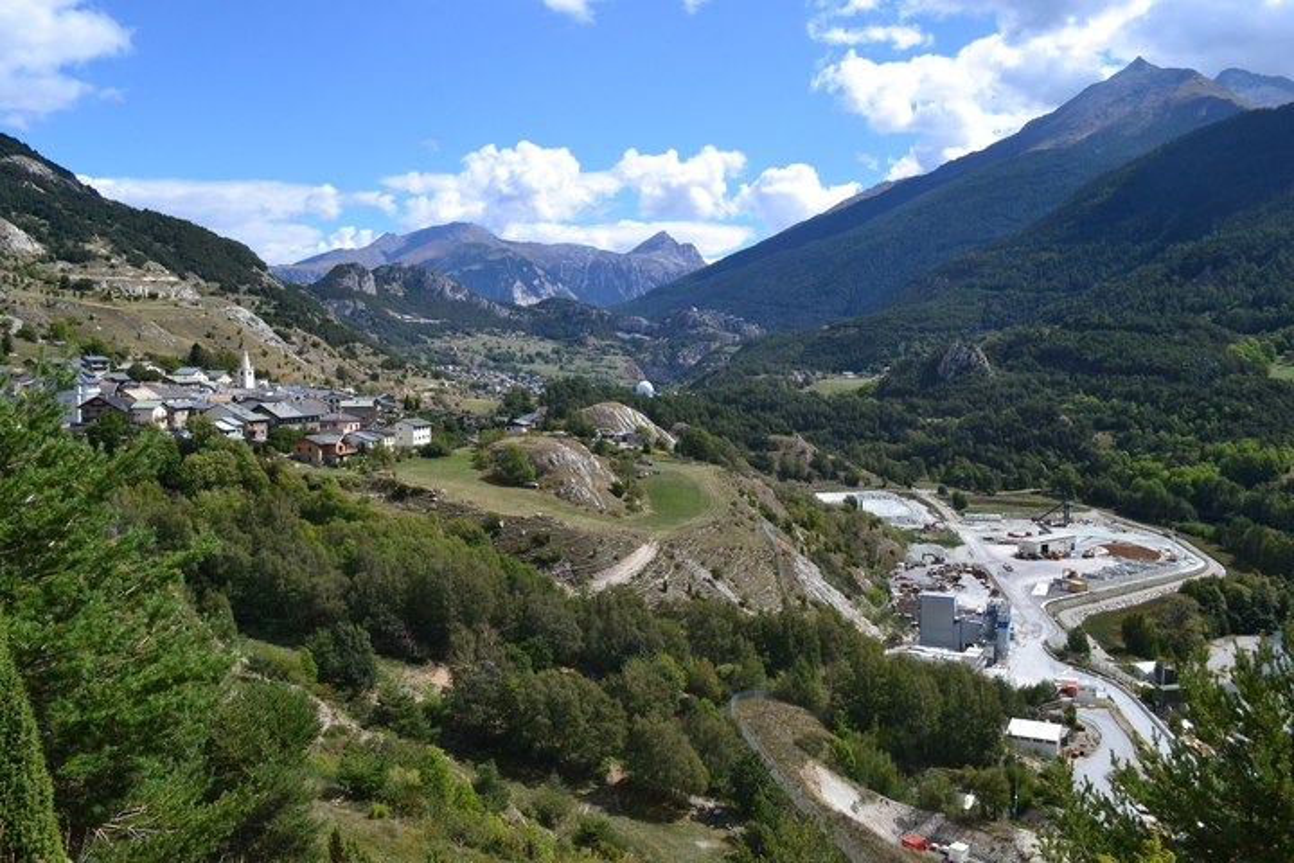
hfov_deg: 67.4
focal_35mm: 27
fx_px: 970
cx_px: 647
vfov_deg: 47.9
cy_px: 432
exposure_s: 1/400
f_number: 11
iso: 400
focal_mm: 18
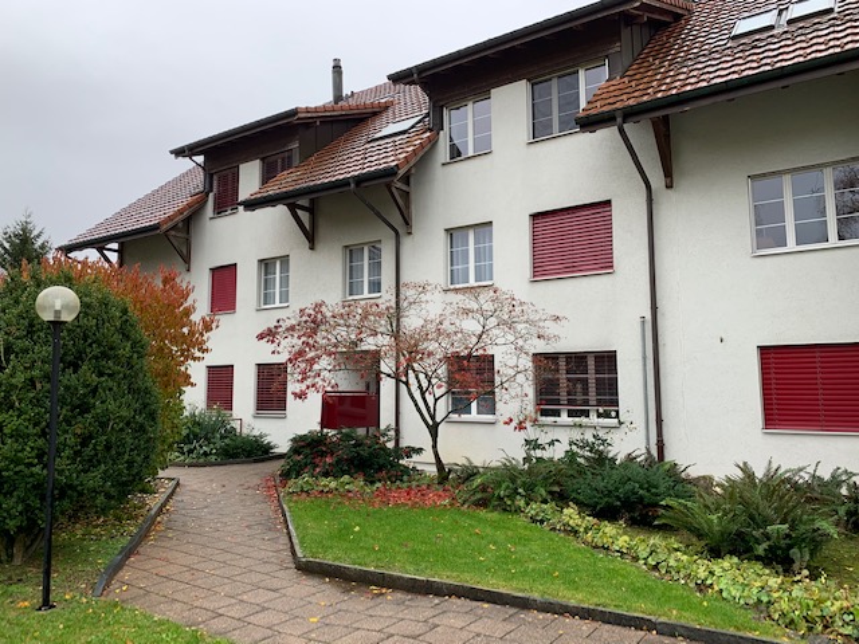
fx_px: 645
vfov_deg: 53.1
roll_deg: +0.2
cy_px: 322
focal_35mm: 26
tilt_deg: +5.7
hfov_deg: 67.3
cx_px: 430
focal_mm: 4.25
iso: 40
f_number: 1.8
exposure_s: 1/121
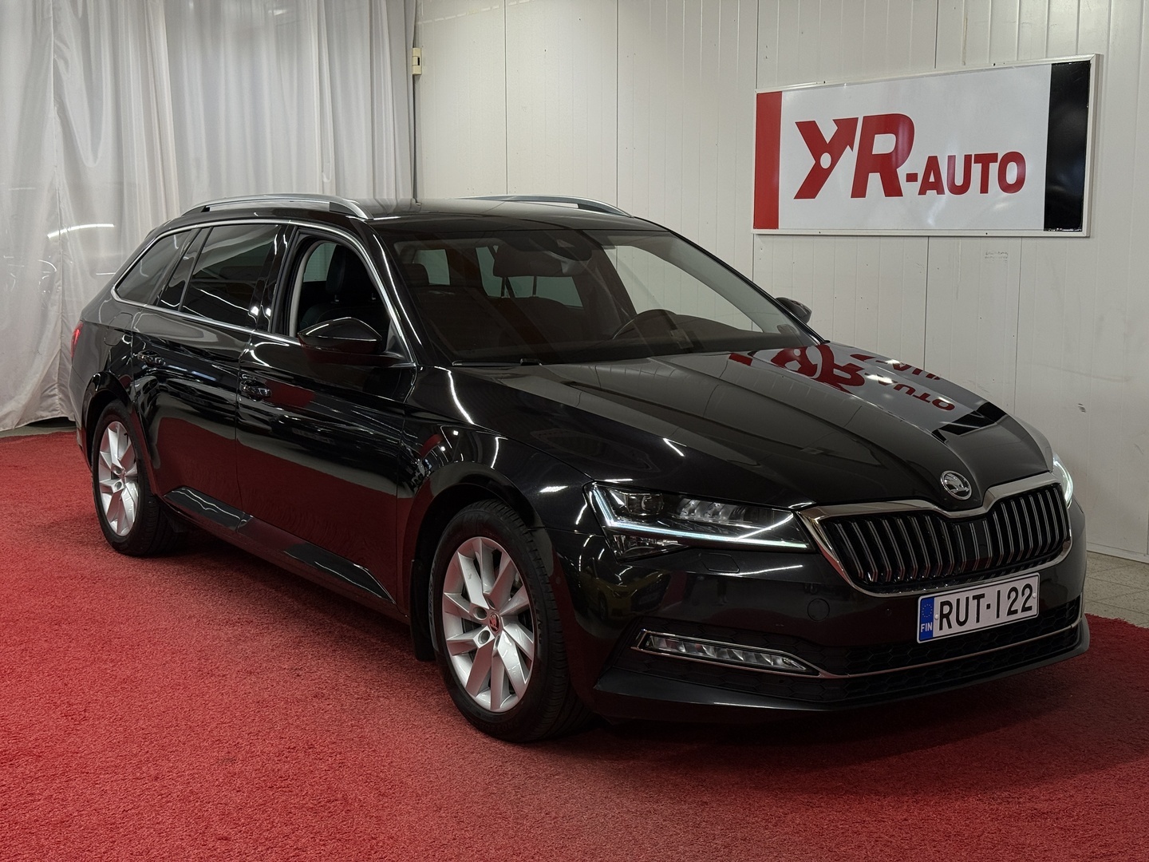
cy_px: 431
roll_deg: +0.0
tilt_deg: -7.2
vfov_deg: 30.3
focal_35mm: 48
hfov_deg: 39.7
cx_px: 574
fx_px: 1593
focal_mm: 6.76
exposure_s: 1/153
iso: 64
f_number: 1.78
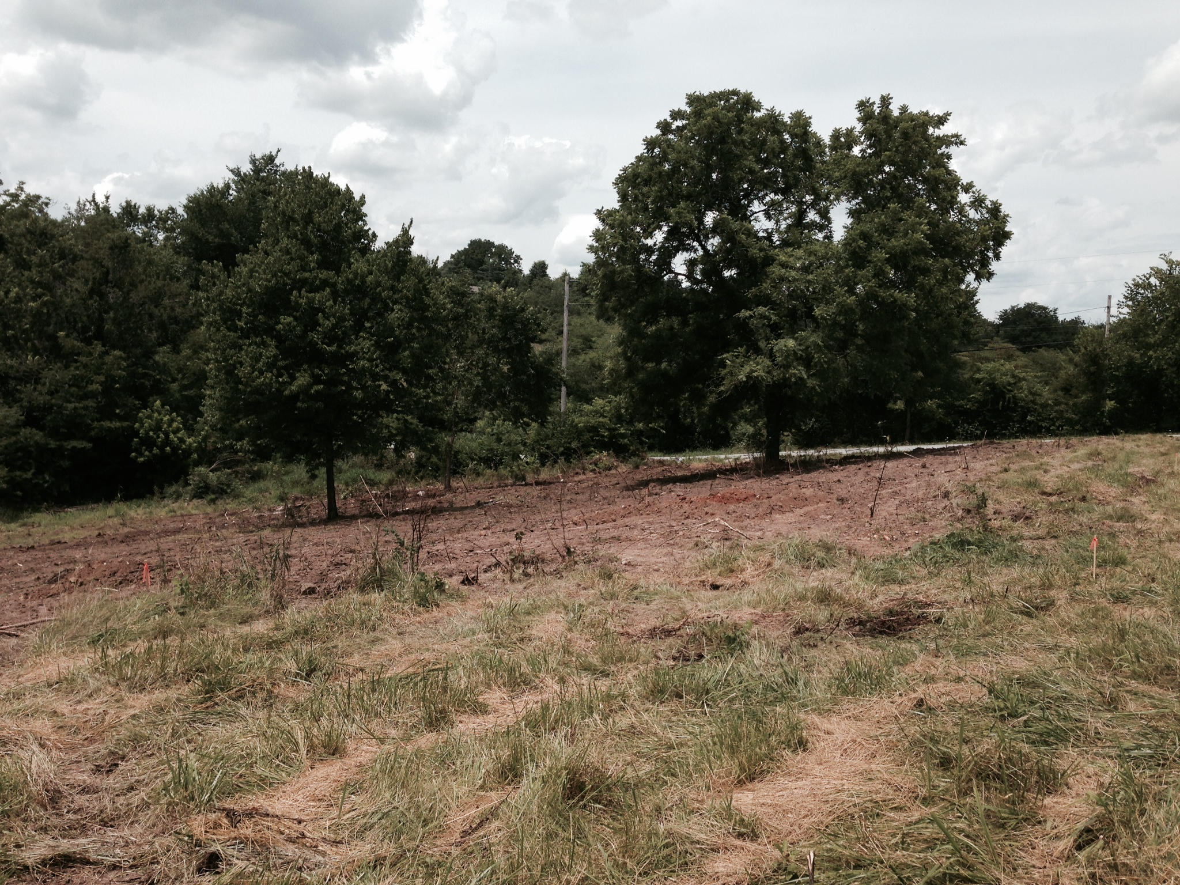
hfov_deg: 55.4
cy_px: 442
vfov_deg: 42.9
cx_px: 590
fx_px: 1125
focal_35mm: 33
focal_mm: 4.12
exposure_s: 1/1938
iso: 50
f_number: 2.4
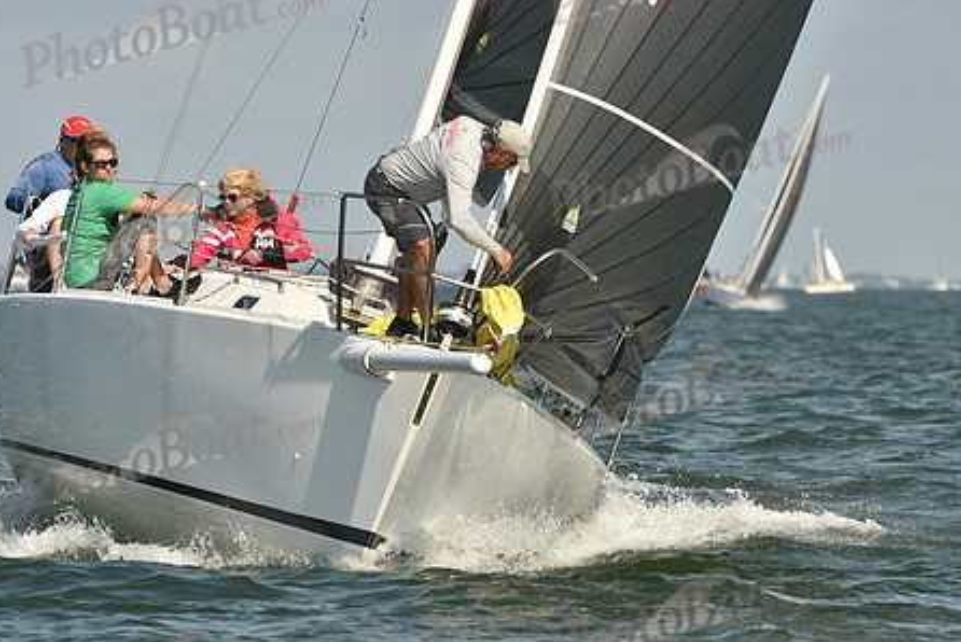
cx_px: 437
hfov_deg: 4.0
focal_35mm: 520
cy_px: 311
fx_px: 13890
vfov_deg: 2.6
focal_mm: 400
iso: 400
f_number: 9
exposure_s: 1/1250
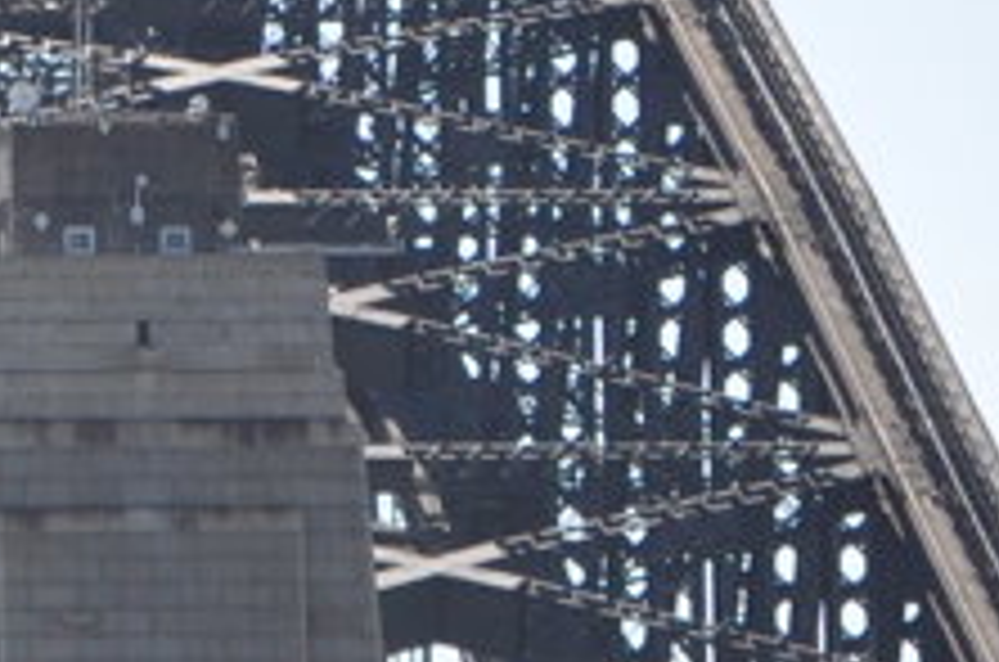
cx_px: -477
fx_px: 27552
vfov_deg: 1.4
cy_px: 151
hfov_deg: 2.1
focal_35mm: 995
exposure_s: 1/640
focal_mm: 92
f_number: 6.3
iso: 200
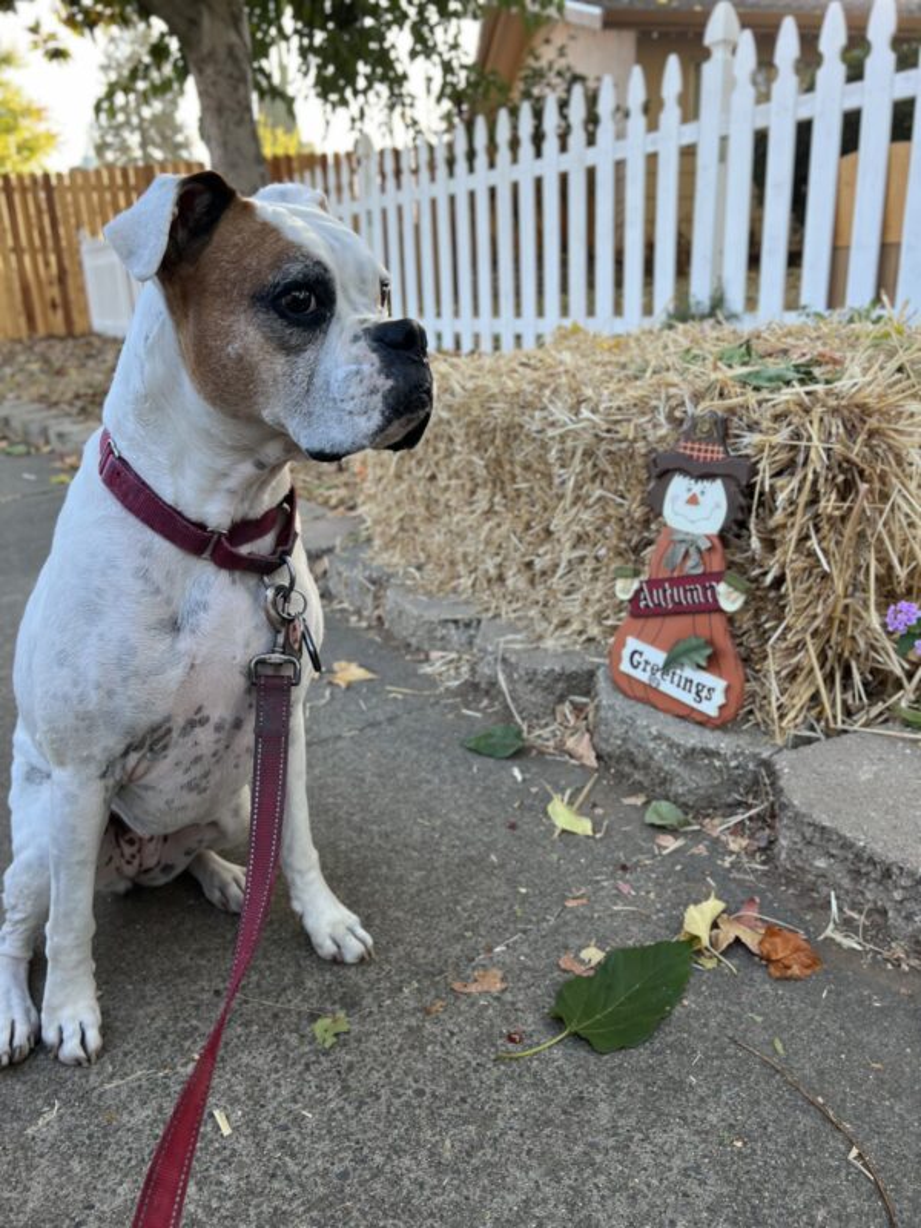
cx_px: 460
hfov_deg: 53.1
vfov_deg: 67.3
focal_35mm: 26
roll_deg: +0.9
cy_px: 614
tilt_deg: -18.5
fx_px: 922
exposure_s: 1/149
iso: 32
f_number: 1.5
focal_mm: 5.7
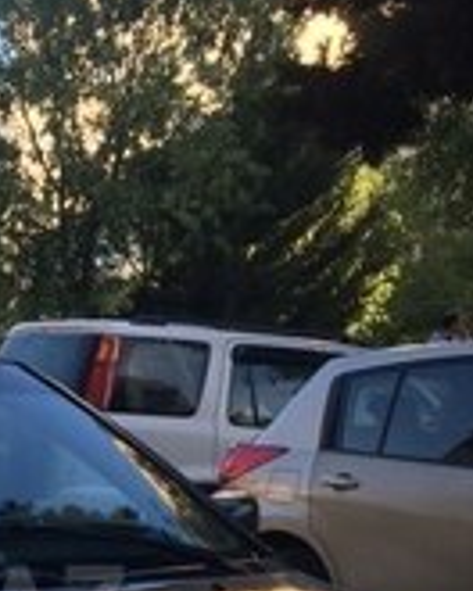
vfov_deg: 21.6
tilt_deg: -11.0
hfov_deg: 17.0
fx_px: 1487
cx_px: -150
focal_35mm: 85
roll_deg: -3.3
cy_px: 605
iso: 32
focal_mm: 4.15
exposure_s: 1/477
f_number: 2.2
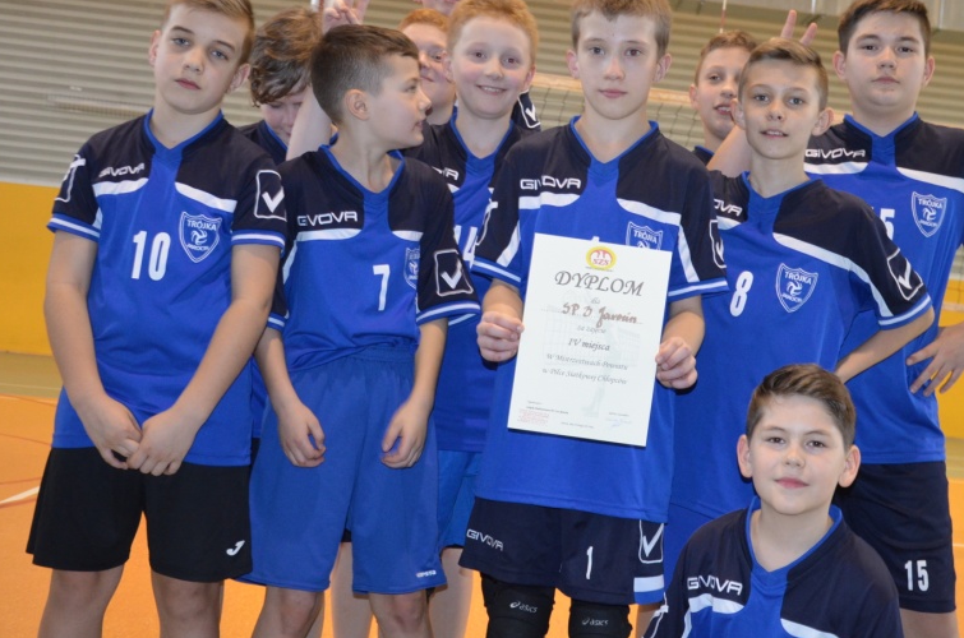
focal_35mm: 57
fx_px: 1523
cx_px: 619
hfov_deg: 34.9
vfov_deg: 23.6
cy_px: 226
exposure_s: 1/60
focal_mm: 28
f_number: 4
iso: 1600
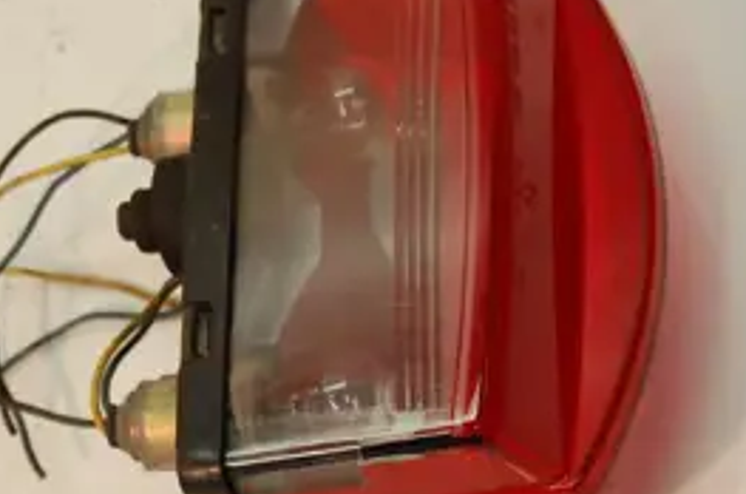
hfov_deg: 13.2
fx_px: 3204
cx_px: 174
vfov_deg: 8.8
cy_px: 267
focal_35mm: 155
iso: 400
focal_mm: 50
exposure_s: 1/50
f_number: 5.6
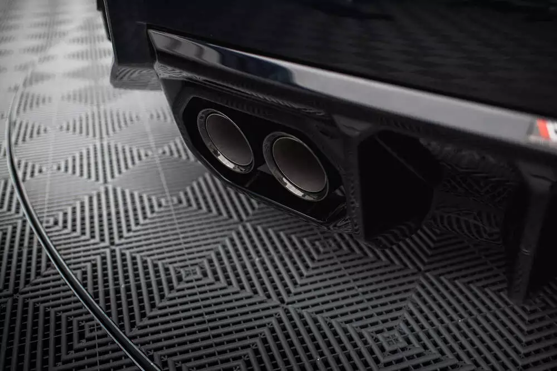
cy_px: 186
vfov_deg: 37.9
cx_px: 278
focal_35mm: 35
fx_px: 542
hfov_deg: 54.4
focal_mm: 35
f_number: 2.5
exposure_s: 1/100
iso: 500
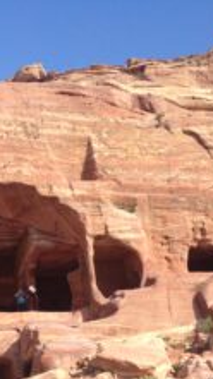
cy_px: 254
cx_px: 55
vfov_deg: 32.1
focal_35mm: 65
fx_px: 654
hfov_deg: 18.4
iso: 50
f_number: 2.4
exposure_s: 1/809
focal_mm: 4.12
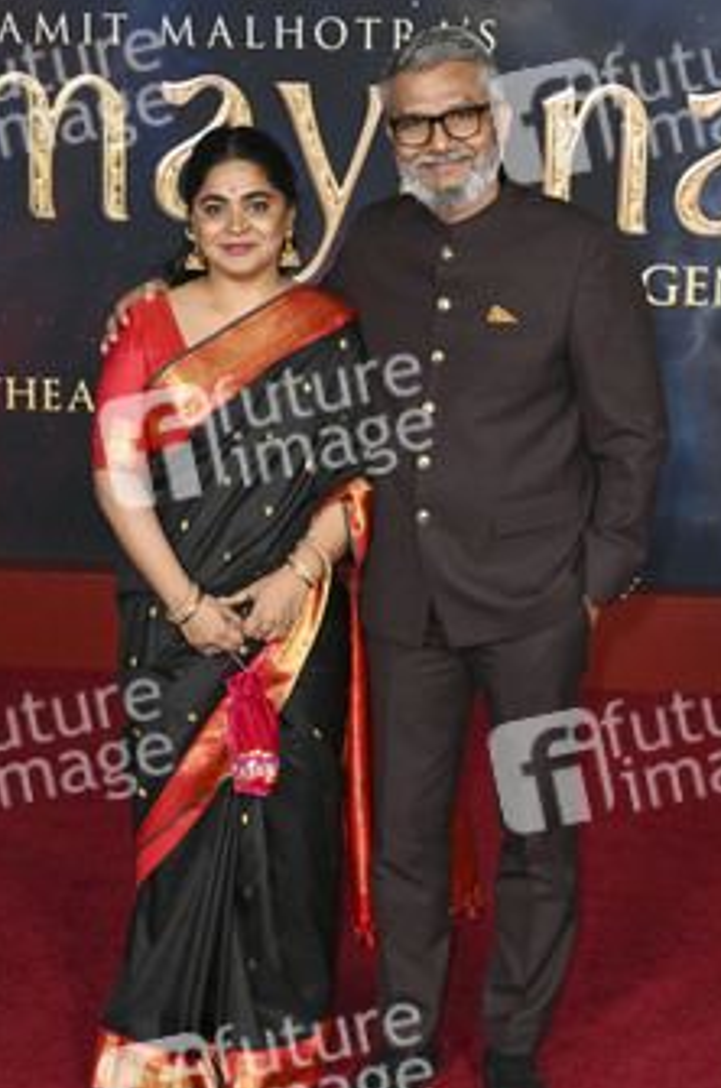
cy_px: 594
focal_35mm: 55
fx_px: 1659
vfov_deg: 36.3
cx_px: 360
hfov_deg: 24.5
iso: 1600
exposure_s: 1/250
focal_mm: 46
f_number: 6.3
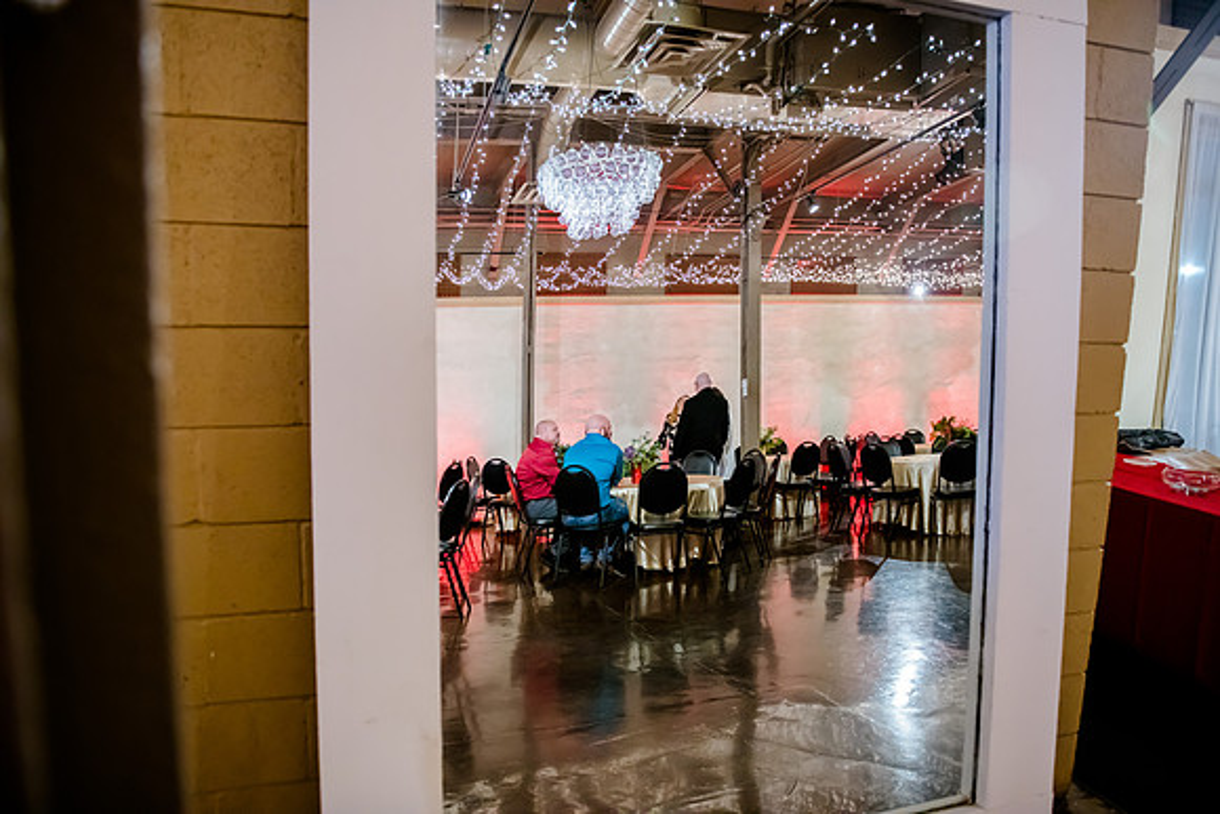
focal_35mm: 24
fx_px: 813
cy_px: 407
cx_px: 610
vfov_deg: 53.2
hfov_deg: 73.7
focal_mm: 24
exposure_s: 1/80
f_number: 2.8
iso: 3200
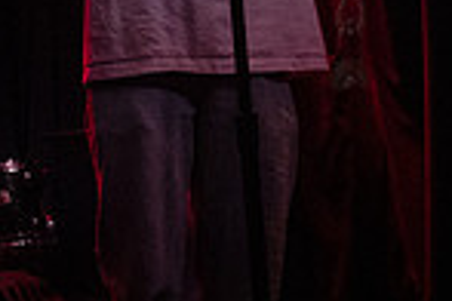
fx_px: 1193
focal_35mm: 95
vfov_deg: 13.7
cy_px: -114
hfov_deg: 20.4
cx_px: -49
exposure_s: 1/250
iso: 12800
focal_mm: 24
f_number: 3.5
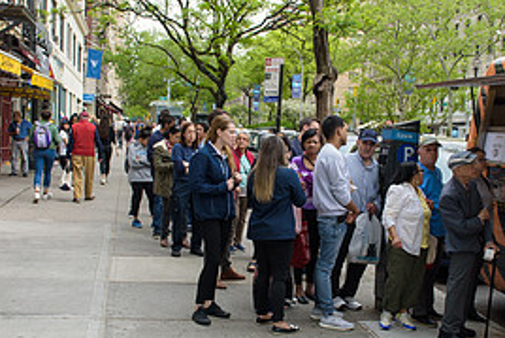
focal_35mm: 52
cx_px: 296
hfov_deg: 38.1
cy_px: 199
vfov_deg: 26.0
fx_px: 730
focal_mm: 24
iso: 200
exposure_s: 1/250
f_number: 5
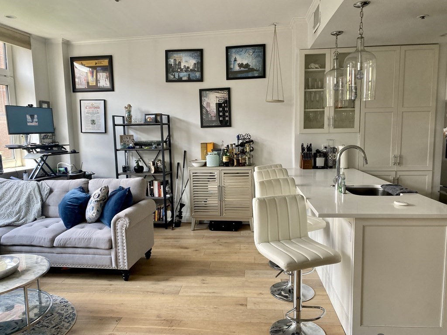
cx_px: 224
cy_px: 168
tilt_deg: -5.9
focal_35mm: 26
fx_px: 336
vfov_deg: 53.1
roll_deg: +2.0
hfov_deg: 67.3
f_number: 1.8
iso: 100
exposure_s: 1/121
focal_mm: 4.25
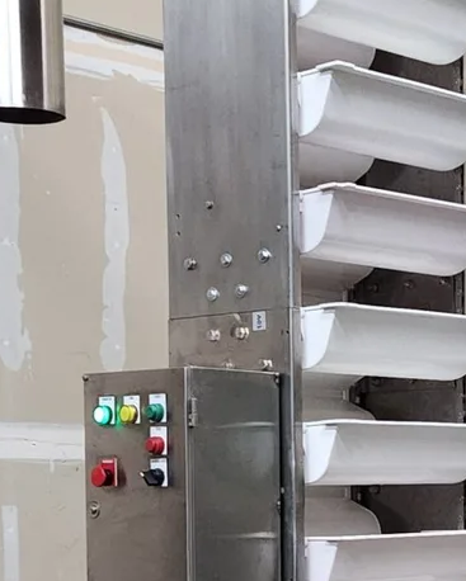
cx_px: 490
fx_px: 1688
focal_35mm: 98
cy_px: 566
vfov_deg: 19.1
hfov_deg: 15.4
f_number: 1.8
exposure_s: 1/120
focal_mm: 5.4
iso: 1000
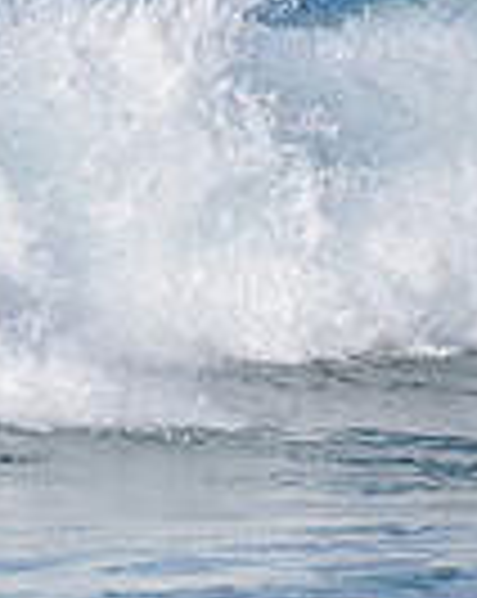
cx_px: -693
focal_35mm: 2051
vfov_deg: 0.9
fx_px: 36277
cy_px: 209
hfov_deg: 0.8
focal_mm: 500
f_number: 5.6
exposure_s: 1/2000
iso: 125
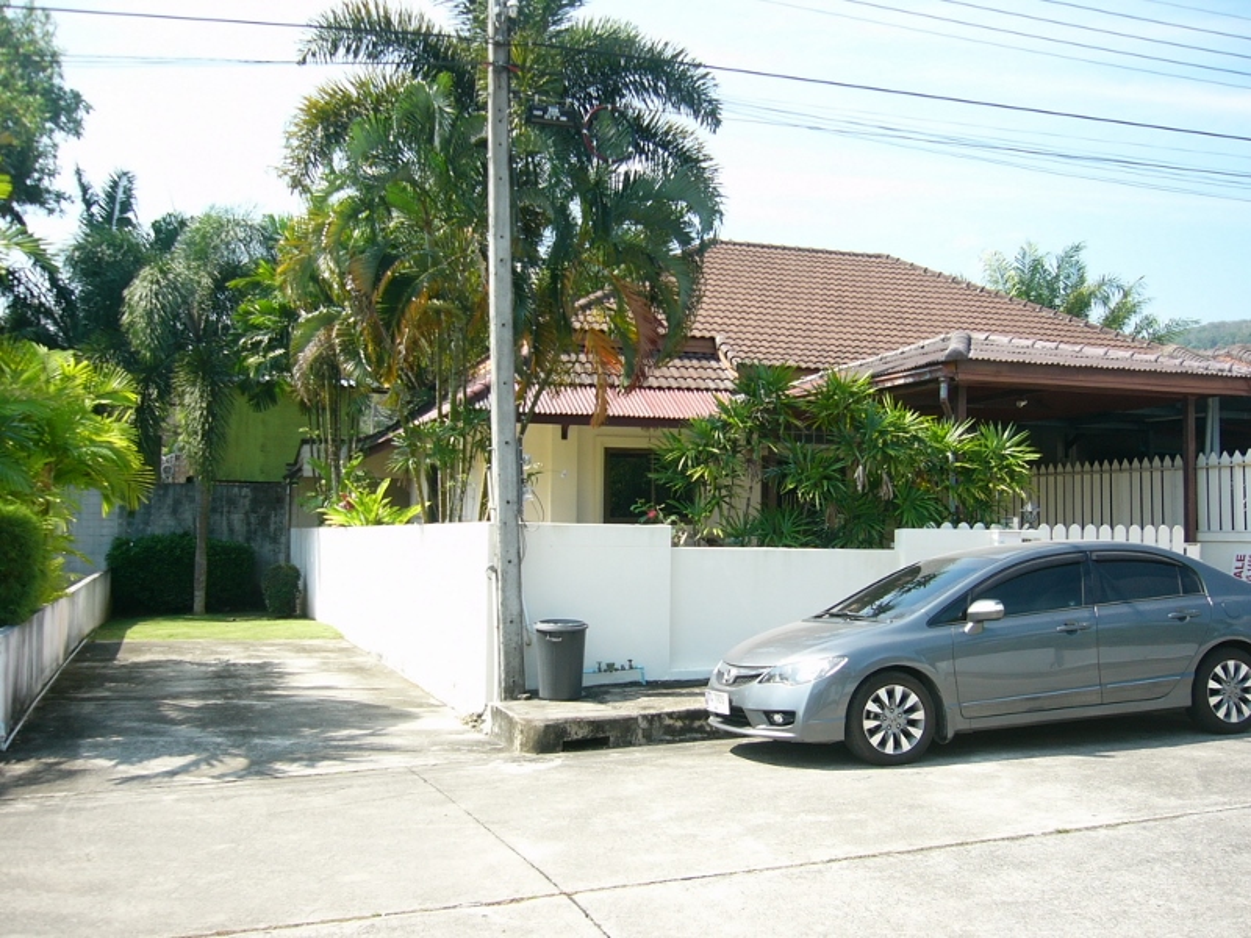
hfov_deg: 52.6
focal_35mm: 35
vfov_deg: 40.7
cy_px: 469
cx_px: 626
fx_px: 1265
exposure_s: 1/320
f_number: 8
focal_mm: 5.8
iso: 50
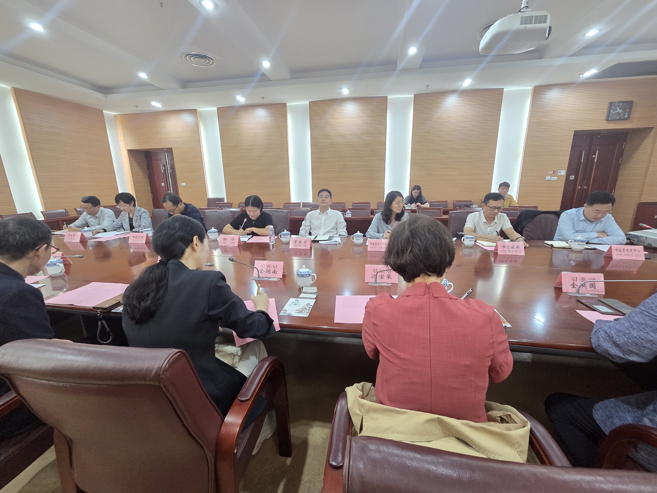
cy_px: 246
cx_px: 328
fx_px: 247
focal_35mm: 13
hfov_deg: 106.2
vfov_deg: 89.9
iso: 400
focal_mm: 2.2
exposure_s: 1/50
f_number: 2.2
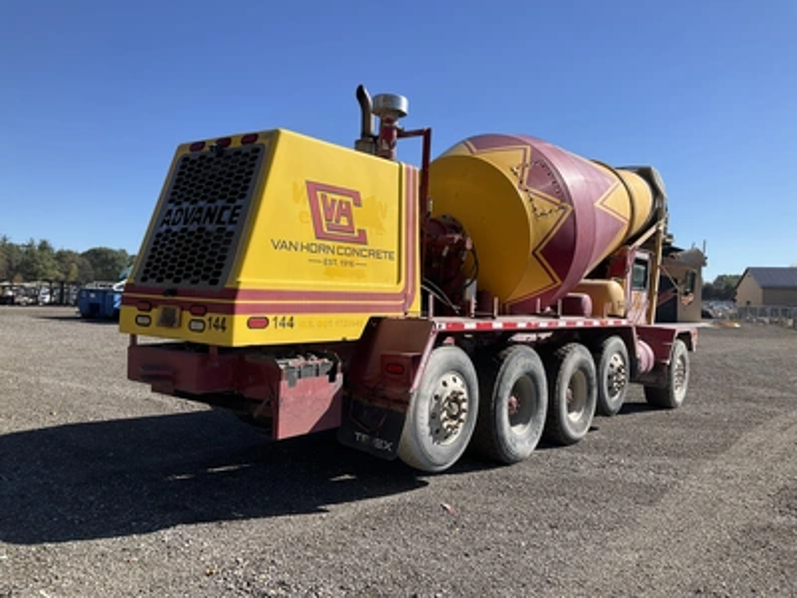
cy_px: 299
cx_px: 398
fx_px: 668
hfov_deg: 61.7
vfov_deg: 48.2
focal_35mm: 29
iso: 25
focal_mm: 3
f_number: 1.8
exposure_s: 1/1626
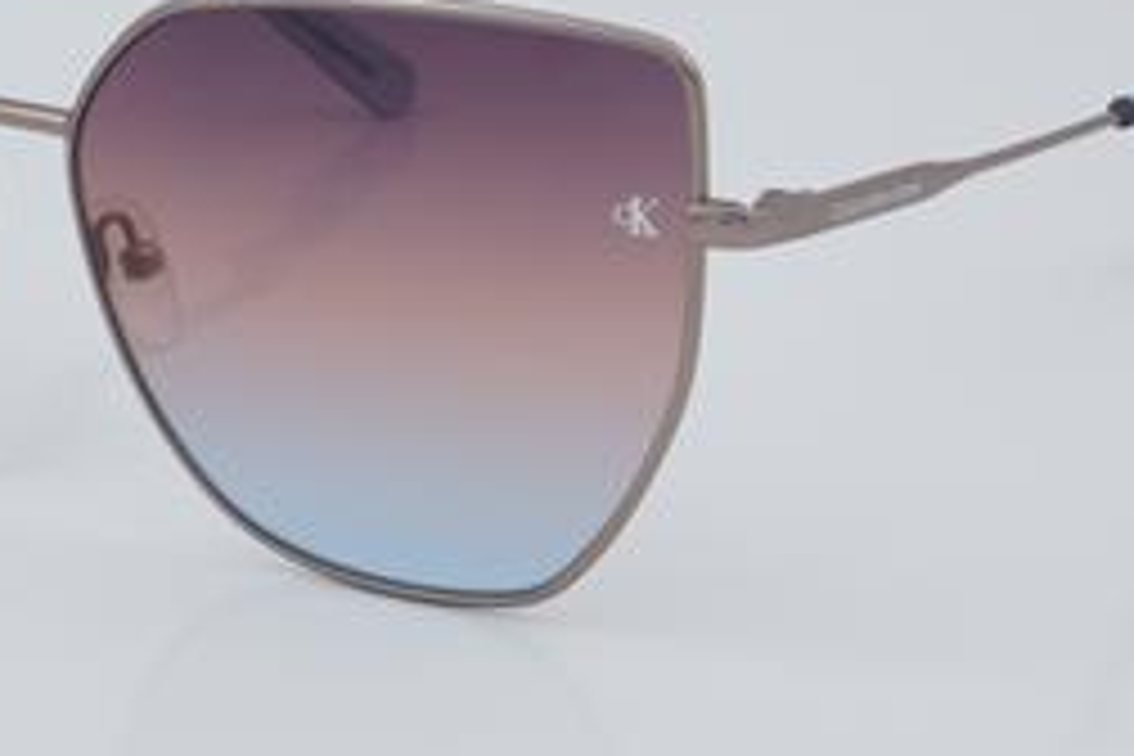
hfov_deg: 17.1
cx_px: 351
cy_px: 180
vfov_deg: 11.5
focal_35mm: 119
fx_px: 3748
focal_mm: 50
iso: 100
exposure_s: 1/4
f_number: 32
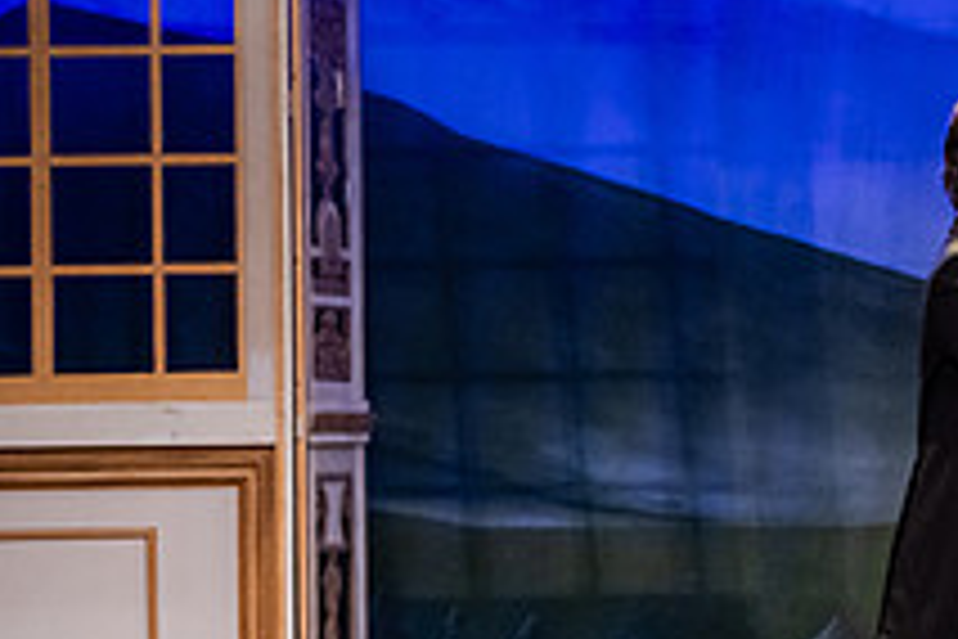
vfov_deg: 5.1
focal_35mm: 267
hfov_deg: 7.6
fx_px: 7105
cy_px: 313
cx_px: 1187
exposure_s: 1/250
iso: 4000
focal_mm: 98
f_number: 3.2
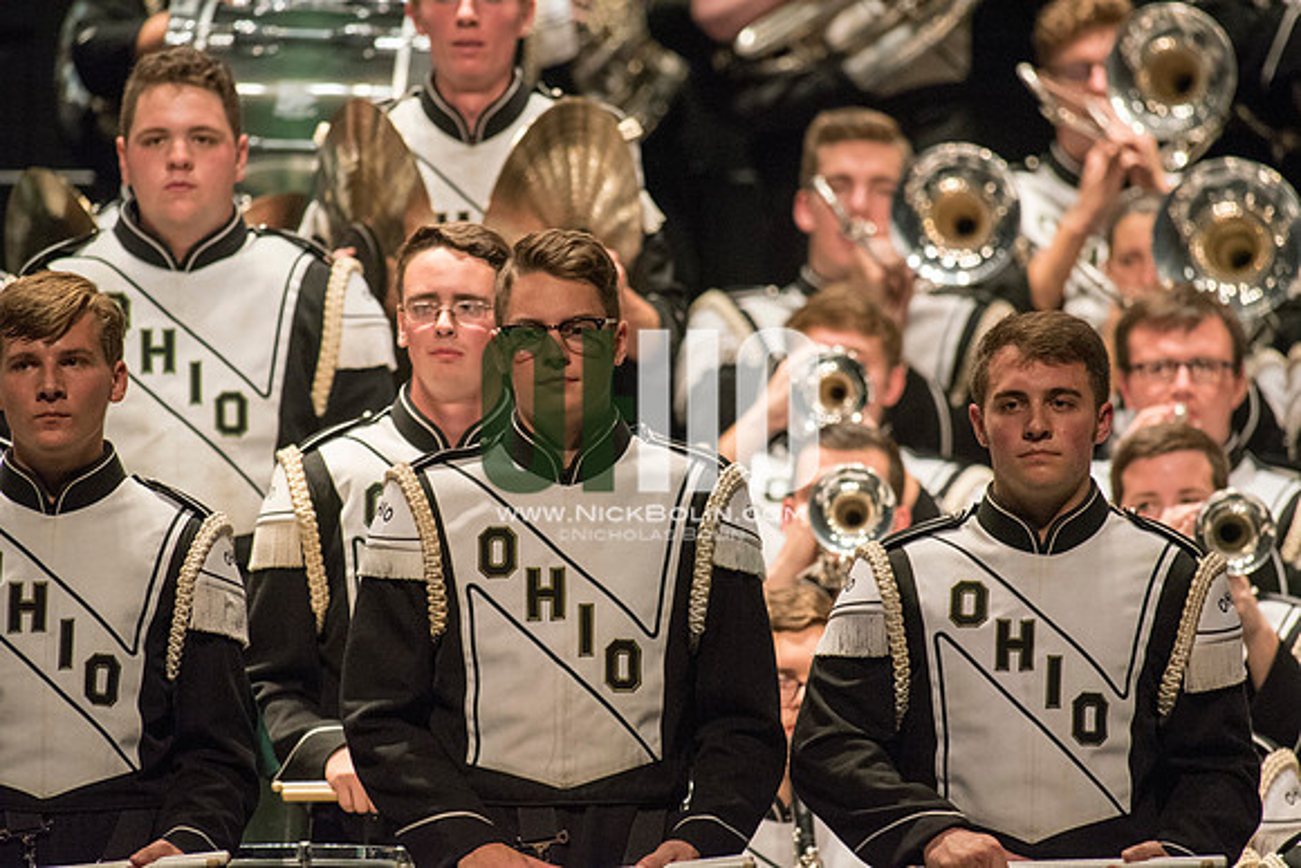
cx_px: 650
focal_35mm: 600
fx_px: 21687
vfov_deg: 2.3
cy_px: 434
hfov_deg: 3.4
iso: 4000
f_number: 5.6
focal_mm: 600
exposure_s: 1/320
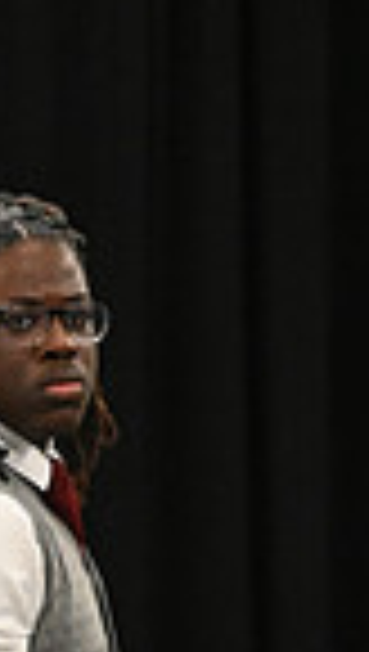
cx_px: -882
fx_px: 16631
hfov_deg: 1.3
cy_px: 598
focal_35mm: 960
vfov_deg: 2.2
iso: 10000
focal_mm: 230
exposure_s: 1/250
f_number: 6
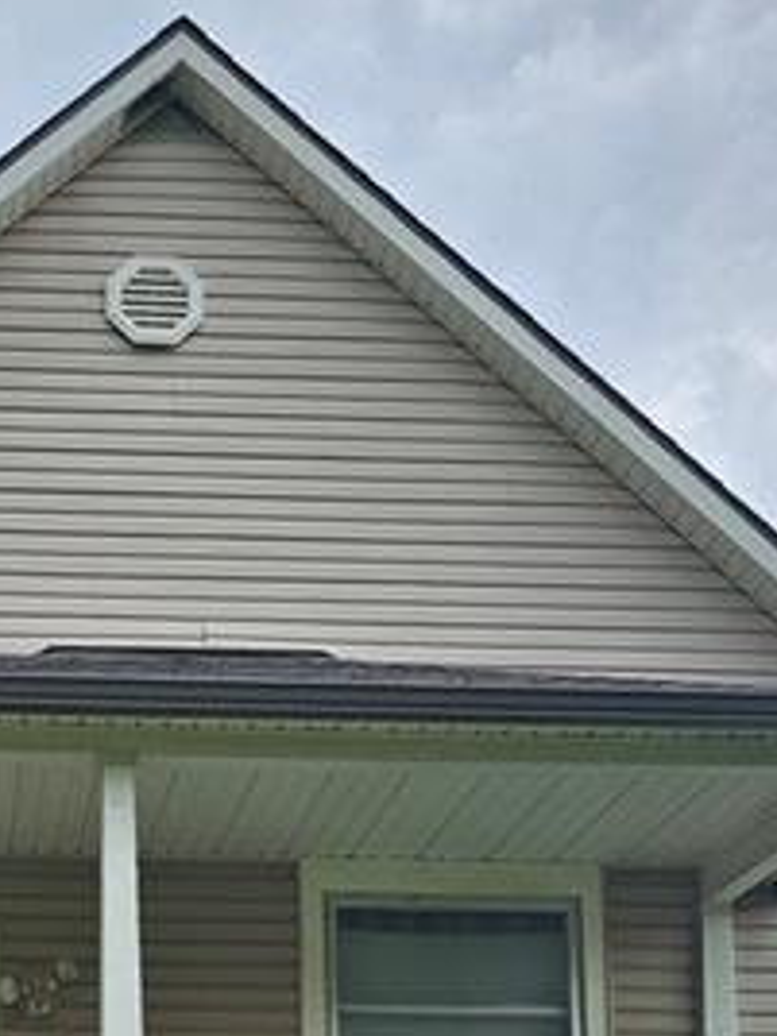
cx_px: 43
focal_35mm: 66
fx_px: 1975
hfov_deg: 21.6
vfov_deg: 26.6
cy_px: 1194
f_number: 1.7
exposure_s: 1/251
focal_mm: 6.3
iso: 16
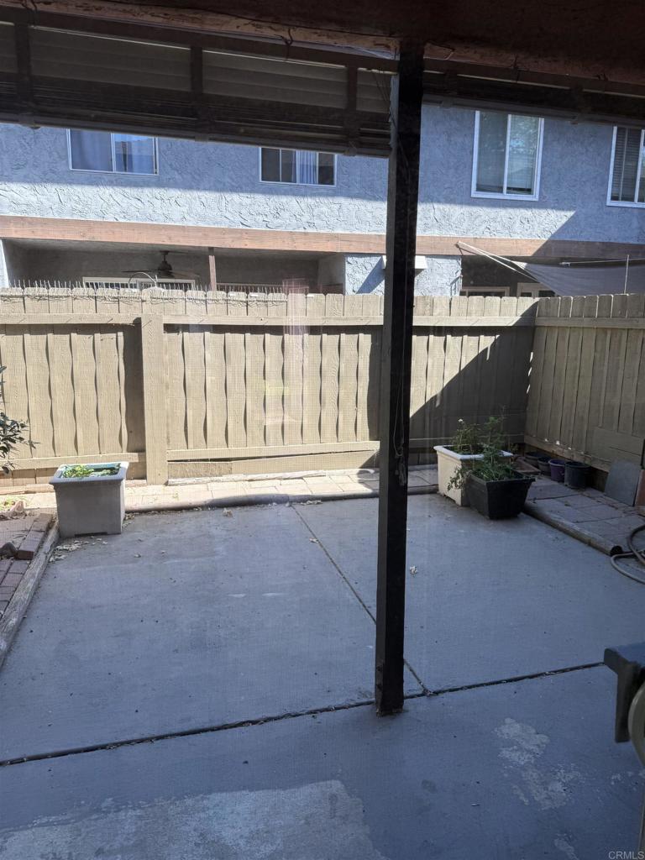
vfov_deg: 71.6
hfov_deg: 56.8
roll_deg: -1.1
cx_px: 322
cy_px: 430
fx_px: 596
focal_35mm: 24
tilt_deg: -9.8
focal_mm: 6.76
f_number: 1.78
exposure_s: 1/341
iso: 80
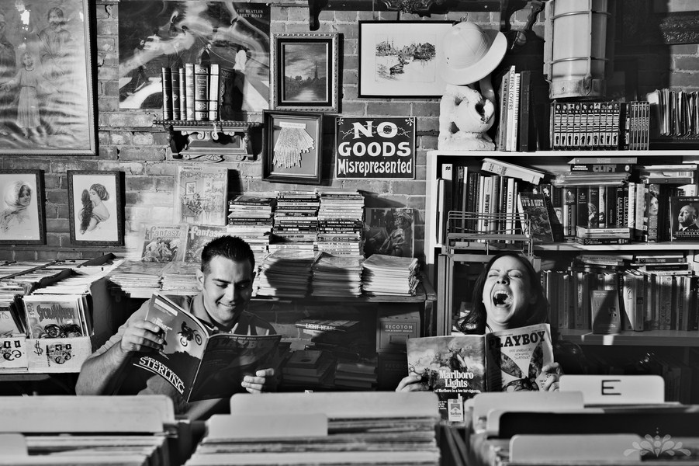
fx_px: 699
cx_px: 350
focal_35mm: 36
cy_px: 233
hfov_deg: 53.1
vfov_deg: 36.8
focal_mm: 36
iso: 160
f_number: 5.6
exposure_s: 1/200
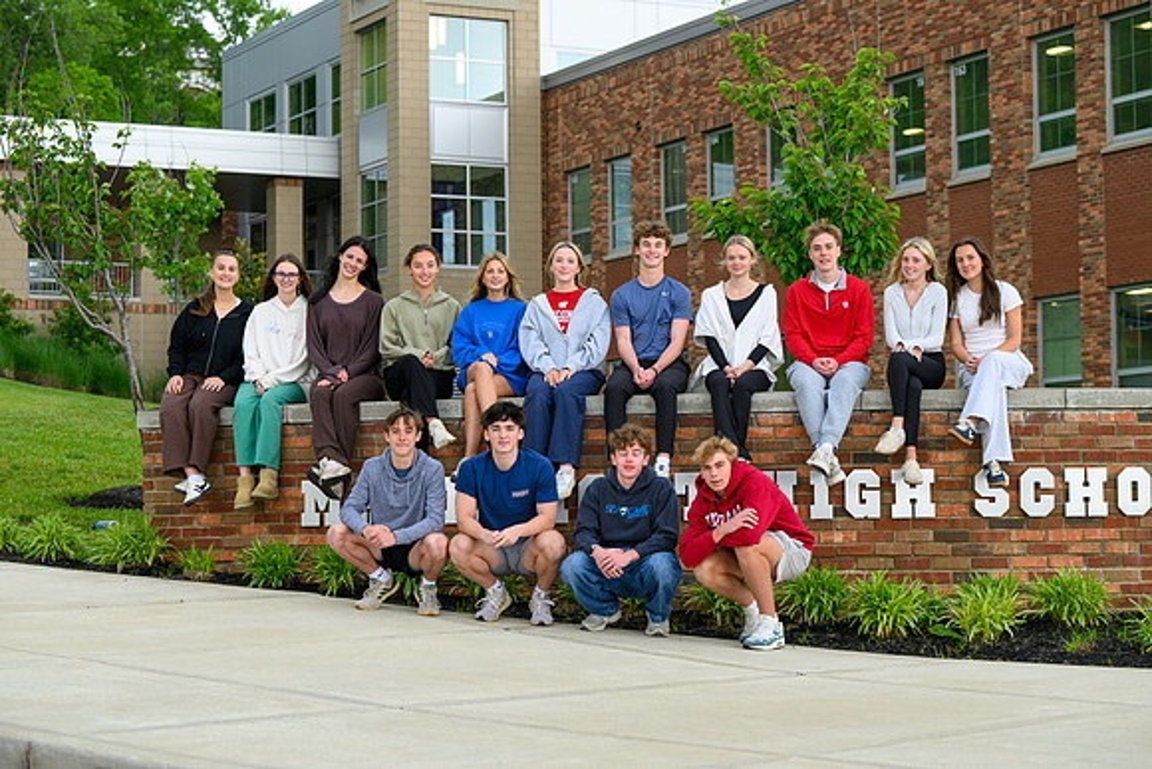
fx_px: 2753
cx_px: 576
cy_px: 384
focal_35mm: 86
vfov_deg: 15.9
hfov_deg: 23.6
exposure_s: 1/160
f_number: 4.5
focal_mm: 86
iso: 250
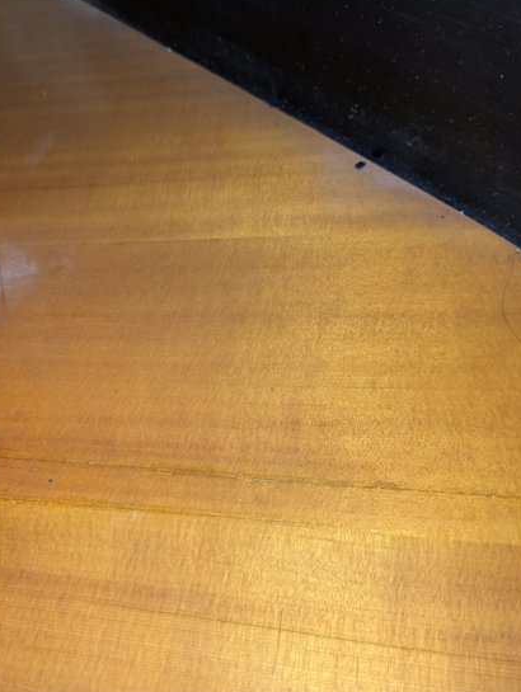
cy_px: 347
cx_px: 229
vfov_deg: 55.3
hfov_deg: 42.9
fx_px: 661
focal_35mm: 33
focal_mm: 5.43
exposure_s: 1/50
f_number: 1.89
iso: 181
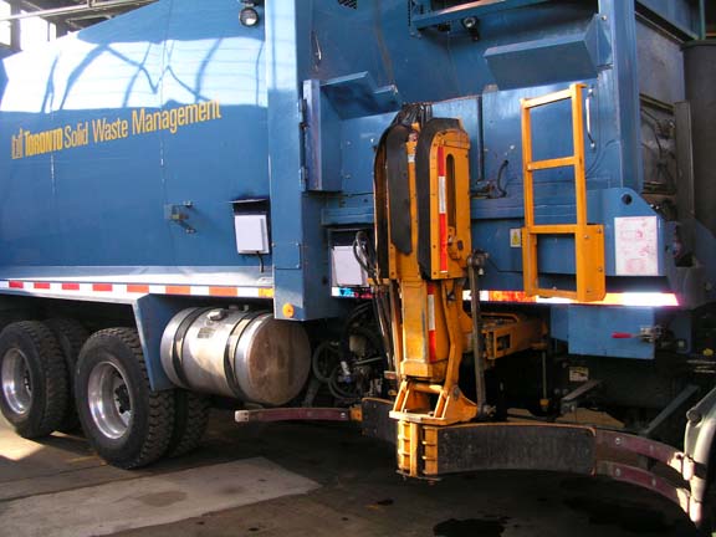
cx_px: 358
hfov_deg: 50.1
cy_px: 268
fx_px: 765
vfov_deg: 38.7
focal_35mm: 37
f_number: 2.7
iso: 100
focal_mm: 5.6
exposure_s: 1/30
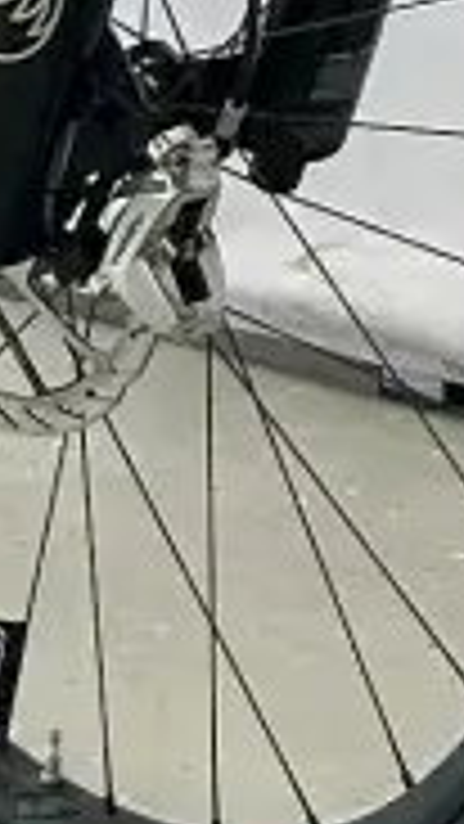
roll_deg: -2.3
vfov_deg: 7.1
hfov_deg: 3.7
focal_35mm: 297
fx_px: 6493
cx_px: 2334
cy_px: -585
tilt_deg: -10.5
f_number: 1.5
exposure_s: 1/121
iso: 50
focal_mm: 5.7
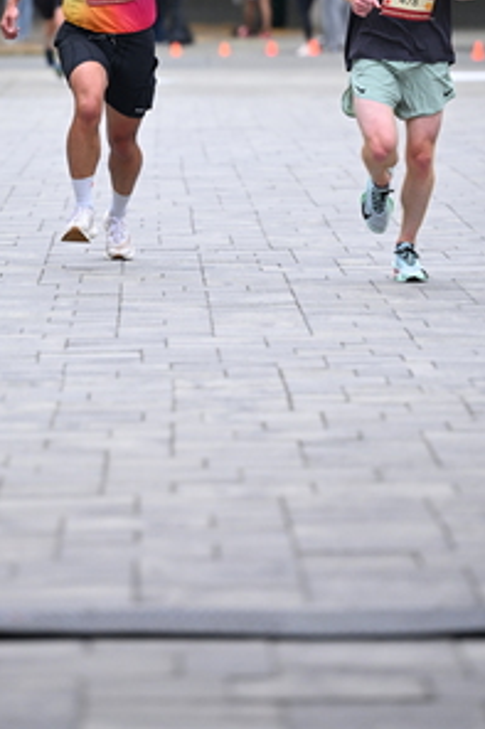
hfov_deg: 4.9
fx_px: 5644
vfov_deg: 7.4
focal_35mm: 279
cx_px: 164
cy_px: 108
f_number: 2.8
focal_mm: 150
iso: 1250
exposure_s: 1/2500
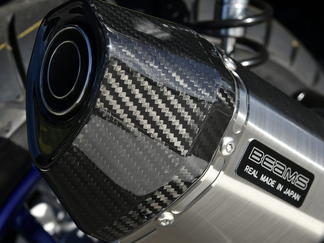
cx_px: 198
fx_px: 917
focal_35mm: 98
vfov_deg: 15.1
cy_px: 130
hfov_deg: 20.0
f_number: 11
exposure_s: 1/1000
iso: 640
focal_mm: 70
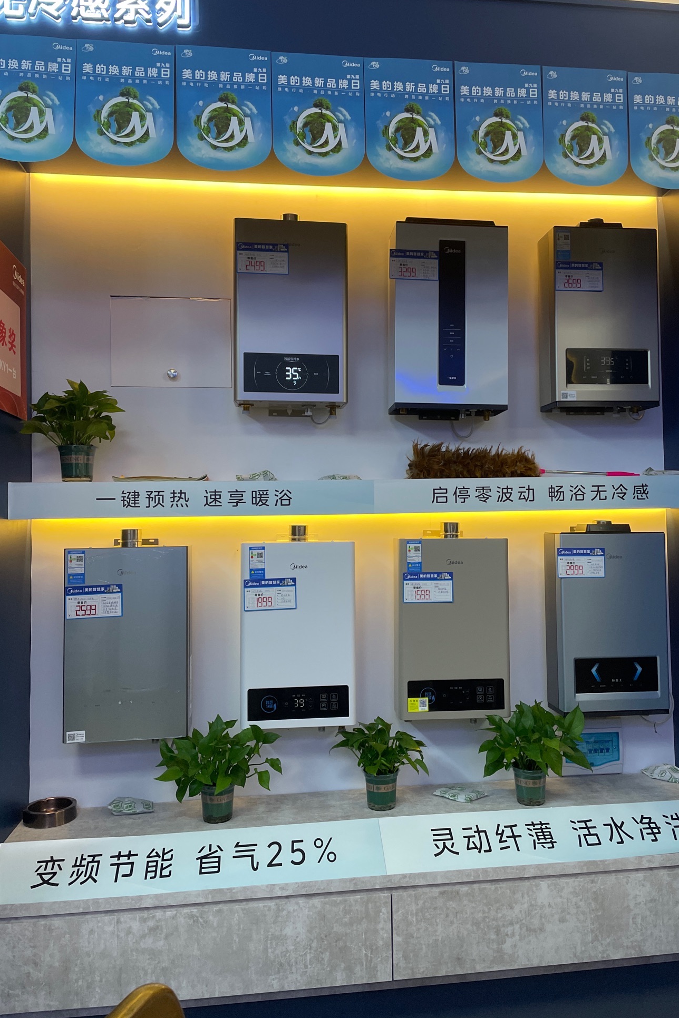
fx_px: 792
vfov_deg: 65.5
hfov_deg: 46.4
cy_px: 492
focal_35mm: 28
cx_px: 361
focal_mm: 4.2
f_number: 1.6
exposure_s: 1/108
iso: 125
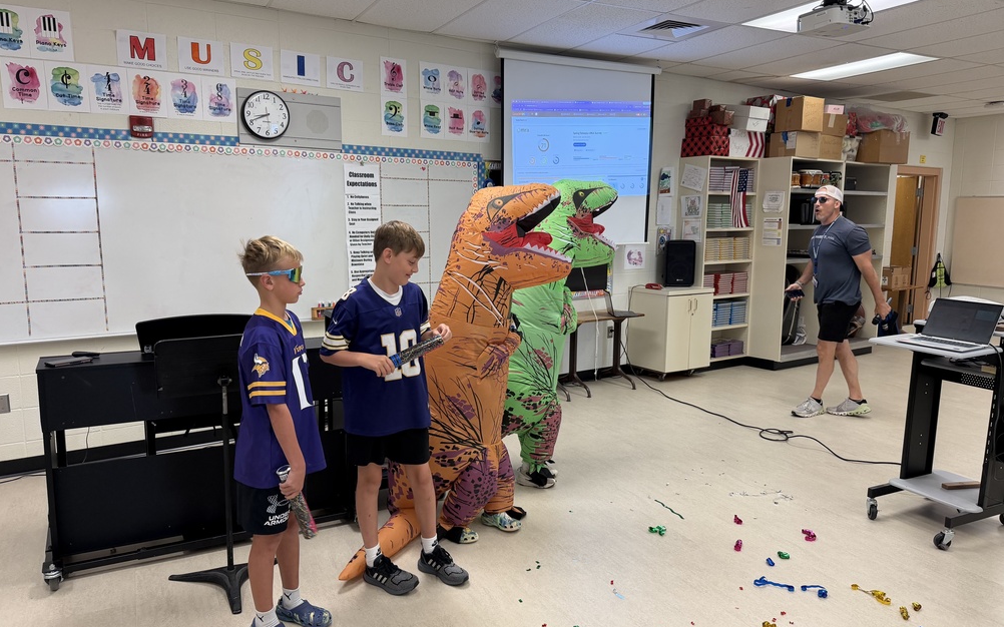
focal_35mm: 26
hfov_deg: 70.4
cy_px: 314
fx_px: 711
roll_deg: -0.2
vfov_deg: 47.6
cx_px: 493
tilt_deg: -8.4
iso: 160
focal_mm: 6.76
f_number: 1.78
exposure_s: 1/120
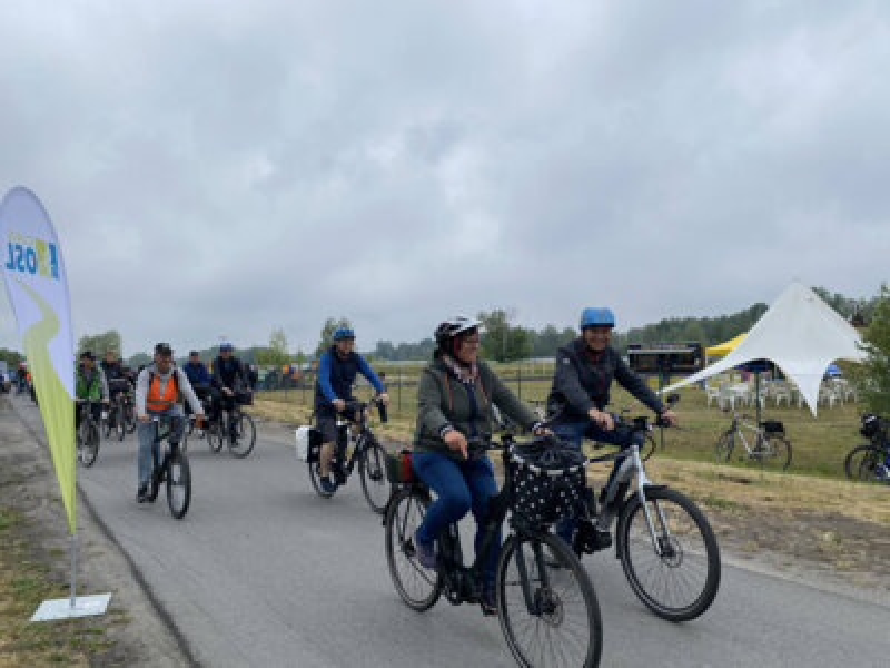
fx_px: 668
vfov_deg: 53.1
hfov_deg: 67.3
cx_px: 445
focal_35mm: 26
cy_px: 334
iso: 32
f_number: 1.8
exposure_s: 1/2028
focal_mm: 4.2
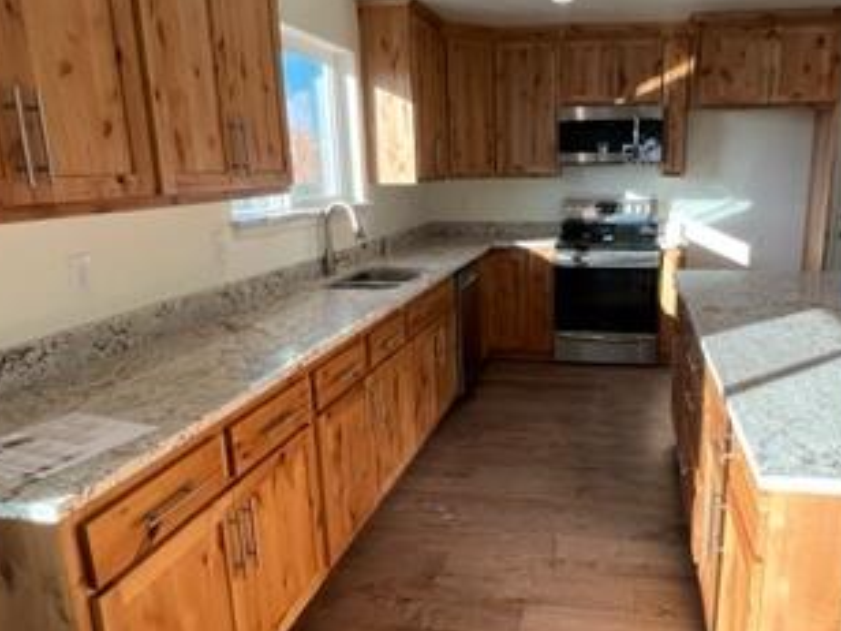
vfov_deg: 51.3
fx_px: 656
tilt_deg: -13.8
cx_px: 527
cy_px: 336
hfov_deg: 64.4
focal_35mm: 27
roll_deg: +0.8
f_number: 1.8
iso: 40
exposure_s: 1/120
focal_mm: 1.57
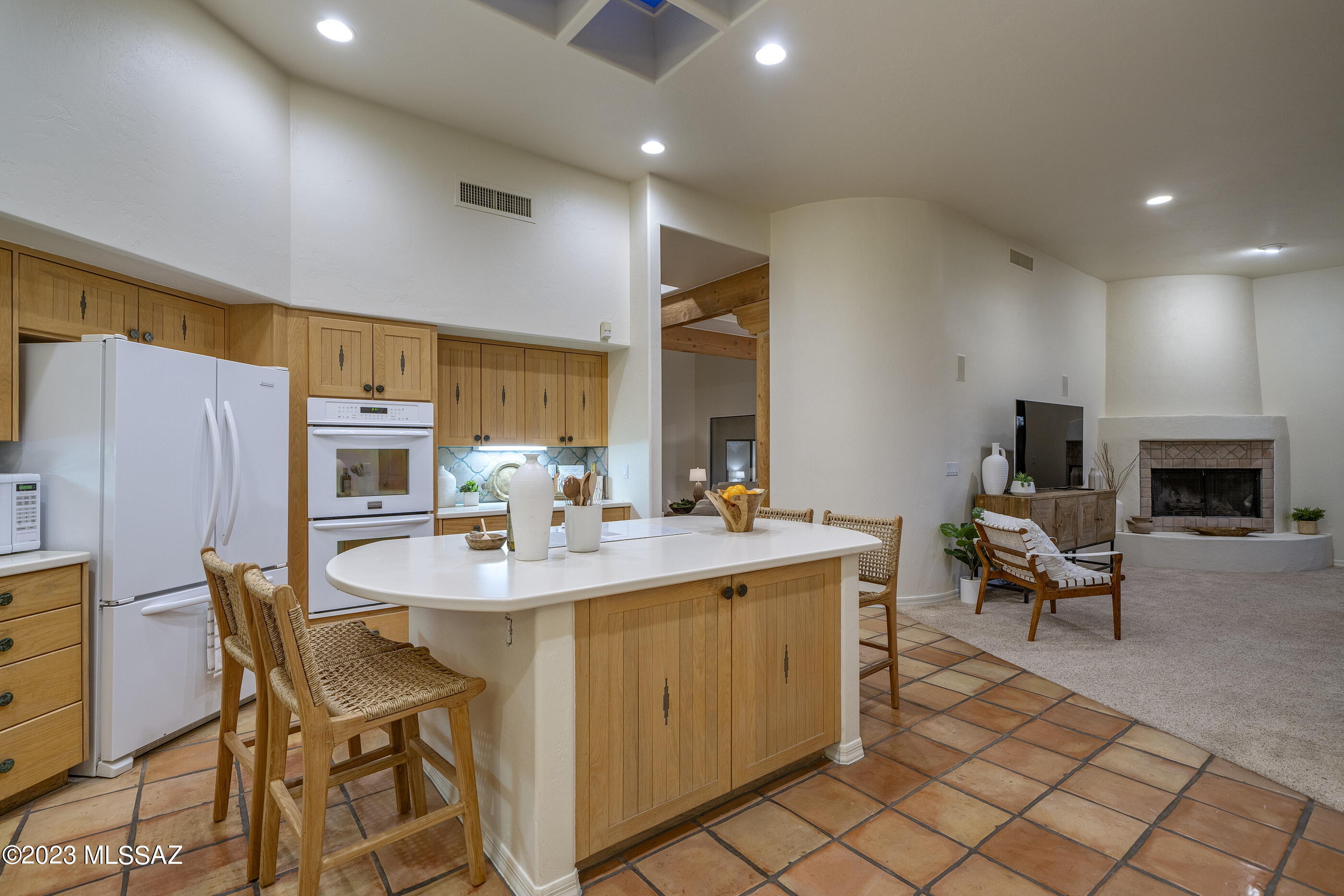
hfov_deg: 100.4
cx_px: 672
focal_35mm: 15
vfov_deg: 77.3
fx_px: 560
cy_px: 448
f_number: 7.1
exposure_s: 1/3
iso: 200
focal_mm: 15
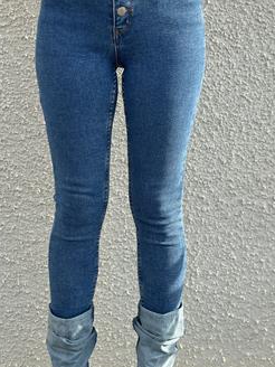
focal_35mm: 76
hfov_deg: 19.4
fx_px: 805
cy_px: 182
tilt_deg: -9.8
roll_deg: -0.9
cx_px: 136
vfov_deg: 25.7
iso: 80
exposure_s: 1/1565
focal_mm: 6.86
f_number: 1.78
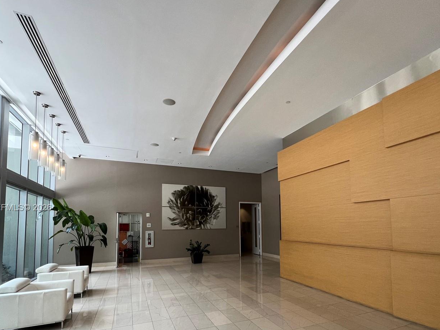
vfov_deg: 73.3
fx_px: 216
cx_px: 227
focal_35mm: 17
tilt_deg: +3.8
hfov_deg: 91.0
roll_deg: +0.6
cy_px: 208
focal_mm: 1.57
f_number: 1.8
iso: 100
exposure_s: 1/120
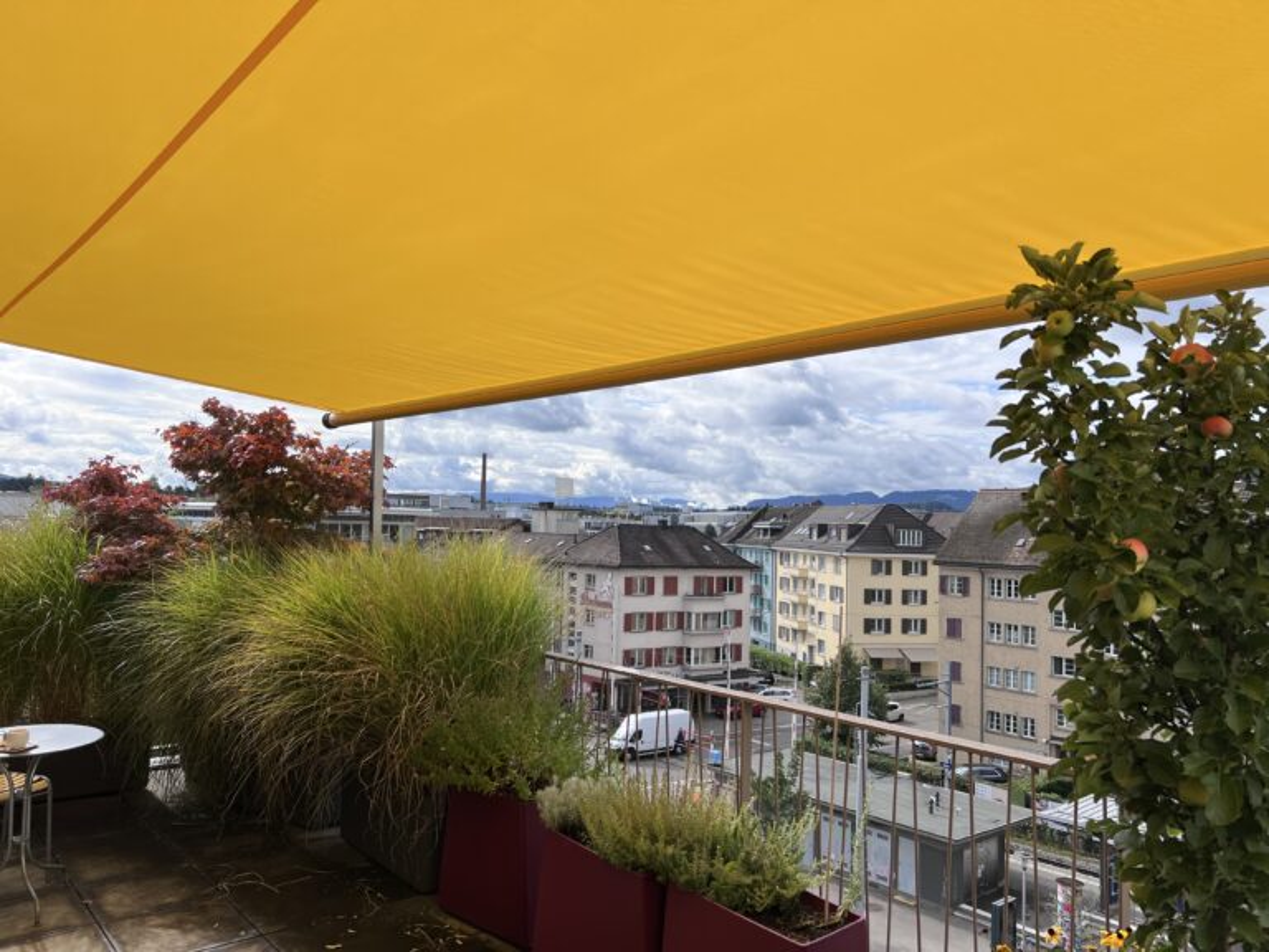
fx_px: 953
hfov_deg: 67.3
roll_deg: -0.8
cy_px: 476
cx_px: 634
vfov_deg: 53.1
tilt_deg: +2.5
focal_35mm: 26
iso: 50
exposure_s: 1/5587
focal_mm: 5.7
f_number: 1.5
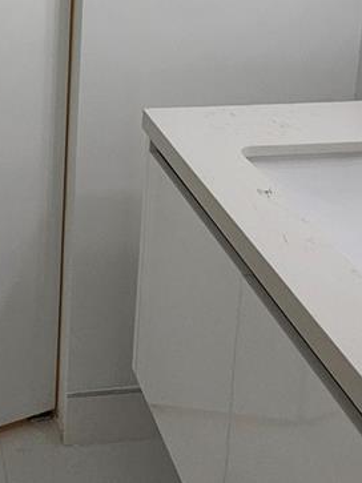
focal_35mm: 43
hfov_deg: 30.1
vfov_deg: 34.8
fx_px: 600
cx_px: -39
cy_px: -98
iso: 160
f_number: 2.2
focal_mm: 2.2
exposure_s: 1/207
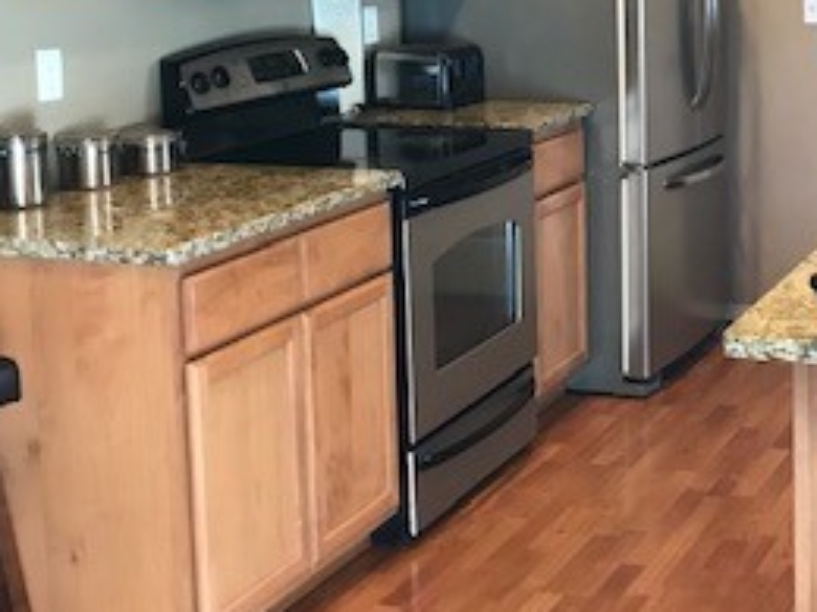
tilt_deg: -7.8
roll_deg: +0.1
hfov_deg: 27.1
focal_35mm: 69
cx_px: 751
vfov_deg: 21.0
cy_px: 119
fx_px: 1629
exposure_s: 1/15
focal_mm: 3.99
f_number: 1.8
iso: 50
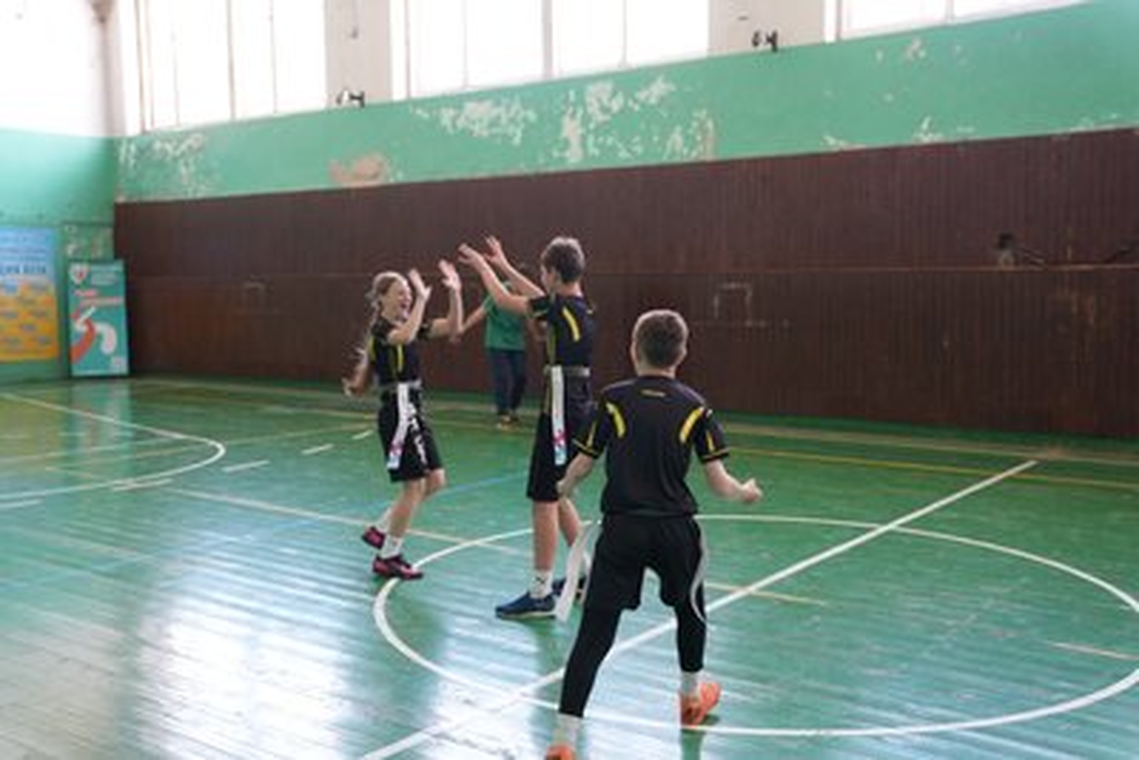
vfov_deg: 36.9
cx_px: 570
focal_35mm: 36
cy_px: 380
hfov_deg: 53.1
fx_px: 1139
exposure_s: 1/250
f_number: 2.8
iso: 1600
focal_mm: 36
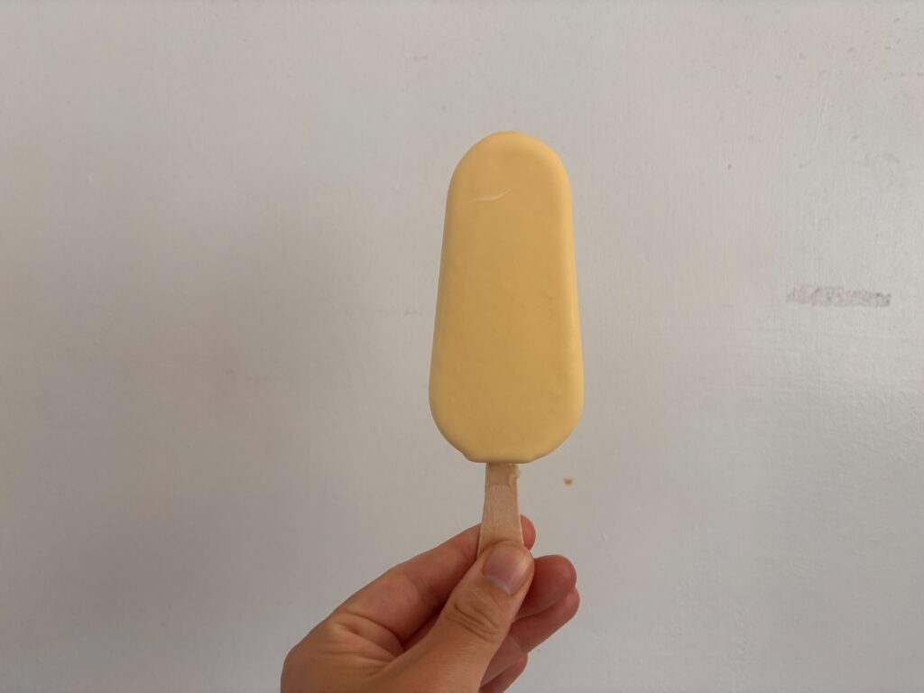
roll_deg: -0.8
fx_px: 694
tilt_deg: -2.4
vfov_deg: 53.1
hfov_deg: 67.3
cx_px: 462
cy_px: 346
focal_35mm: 26
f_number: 1.6
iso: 50
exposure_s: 1/121
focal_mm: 5.96
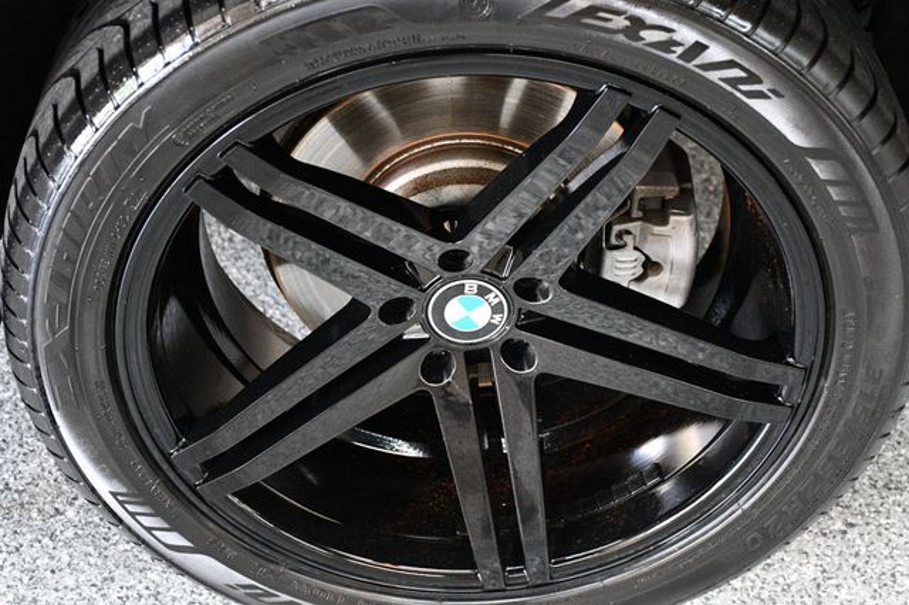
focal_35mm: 60
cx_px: 454
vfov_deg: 22.6
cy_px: 302
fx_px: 1514
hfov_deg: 33.4
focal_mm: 40
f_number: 4.5
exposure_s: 1/60
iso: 4000
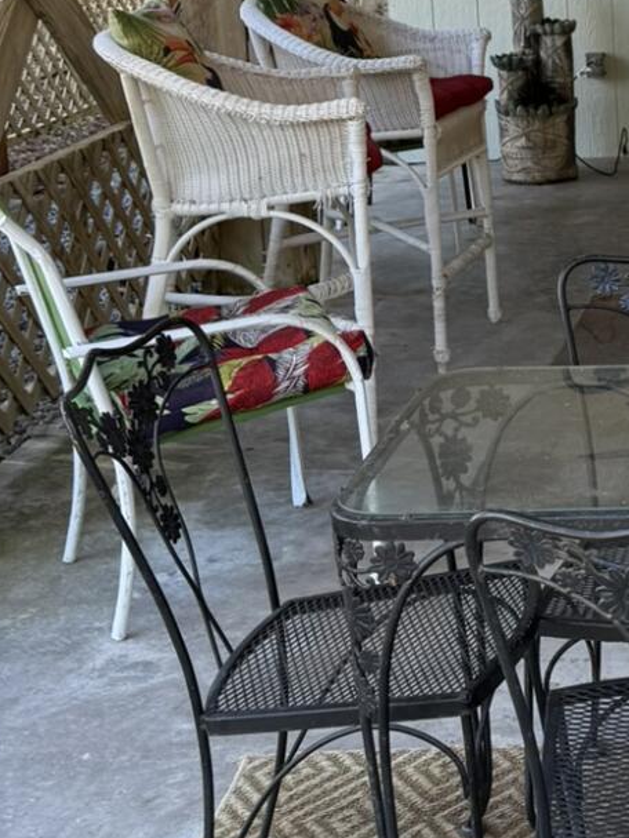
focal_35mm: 79
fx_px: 1914
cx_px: 814
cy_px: 178
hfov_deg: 17.5
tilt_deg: -10.6
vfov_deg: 24.4
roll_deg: +1.4
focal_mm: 6.76
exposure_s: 1/153
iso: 80
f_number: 1.78
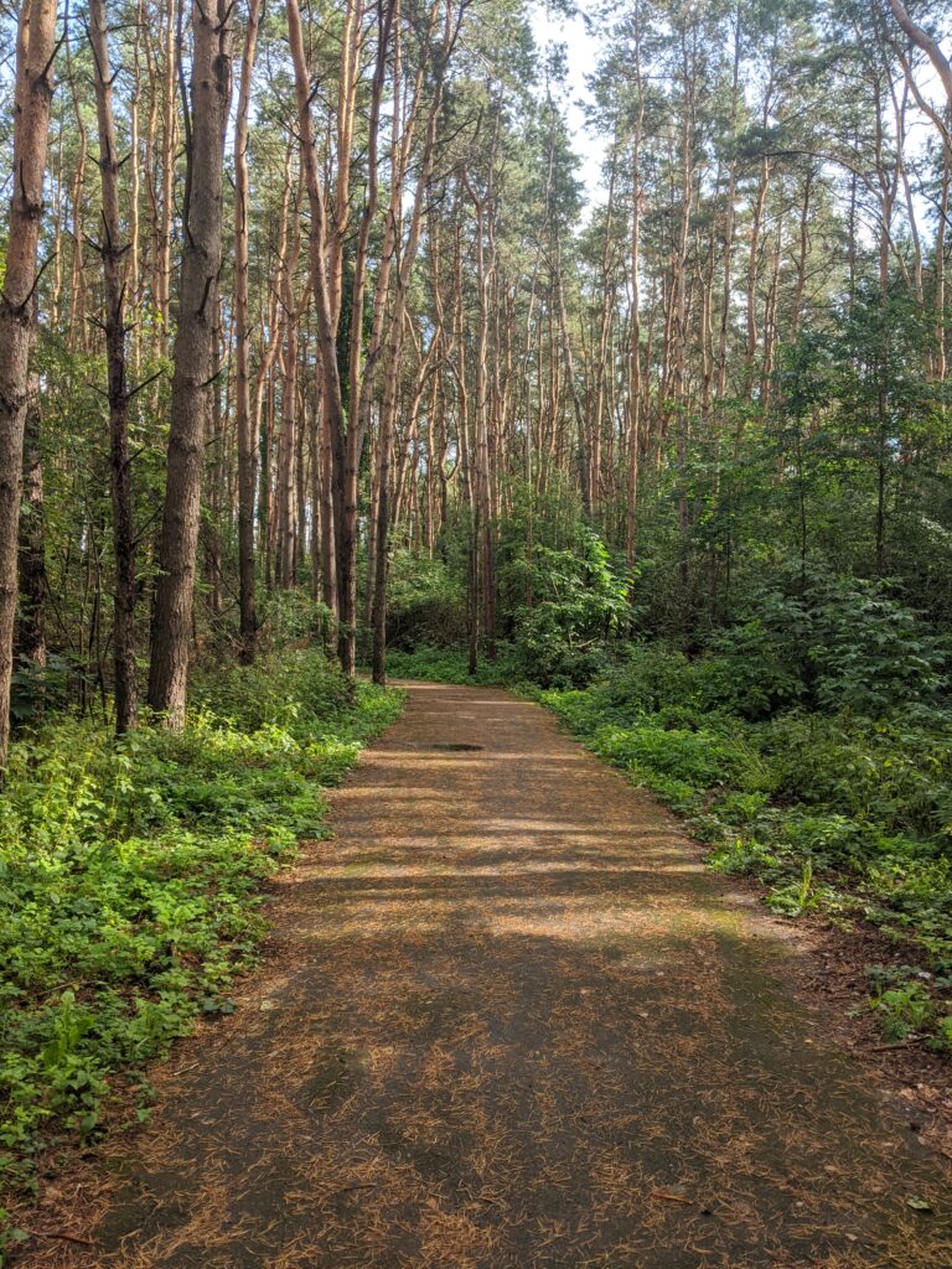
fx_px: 990
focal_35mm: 27
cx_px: 476
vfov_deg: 65.3
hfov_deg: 51.4
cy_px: 634
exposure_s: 1/835
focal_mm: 4.44
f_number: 1.8
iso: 44
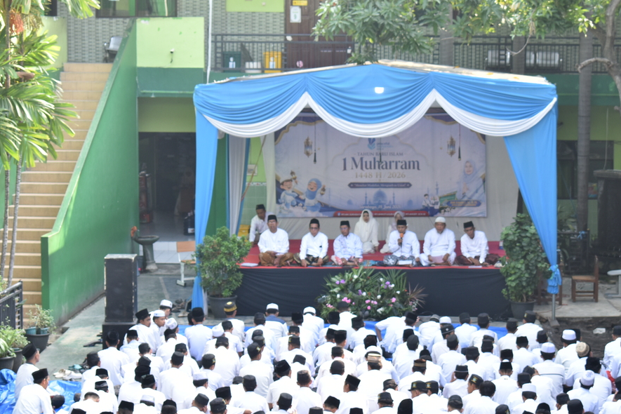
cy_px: 236
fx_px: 1735
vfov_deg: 13.6
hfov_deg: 20.3
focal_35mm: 101
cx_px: 376
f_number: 5.6
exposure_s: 1/60
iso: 200
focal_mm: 55
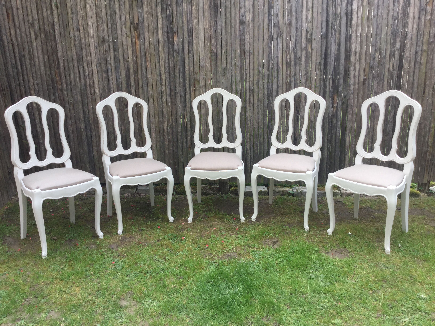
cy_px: 163
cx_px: 218
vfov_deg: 45.4
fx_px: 390
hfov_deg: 58.4
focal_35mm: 31
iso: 25
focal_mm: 3.3
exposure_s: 1/204
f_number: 2.4
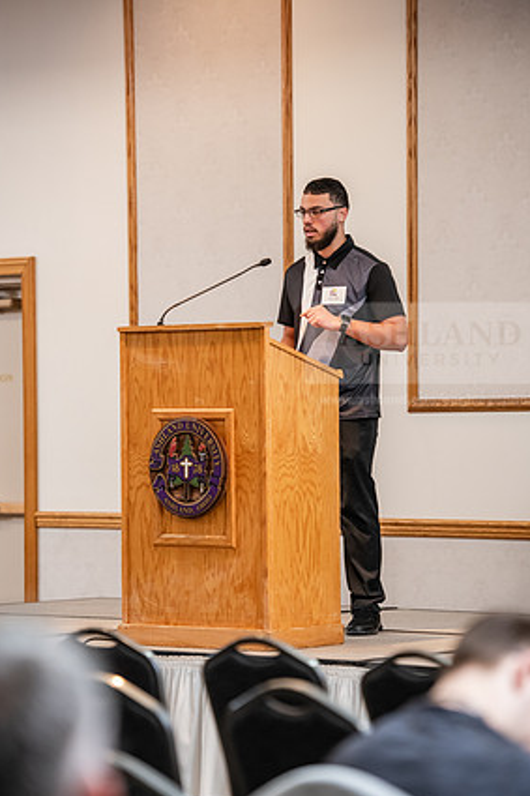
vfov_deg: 14.4
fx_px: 3160
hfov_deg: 9.6
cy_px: 420
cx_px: 275
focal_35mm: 143
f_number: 3.2
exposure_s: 1/200
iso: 2000
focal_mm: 135
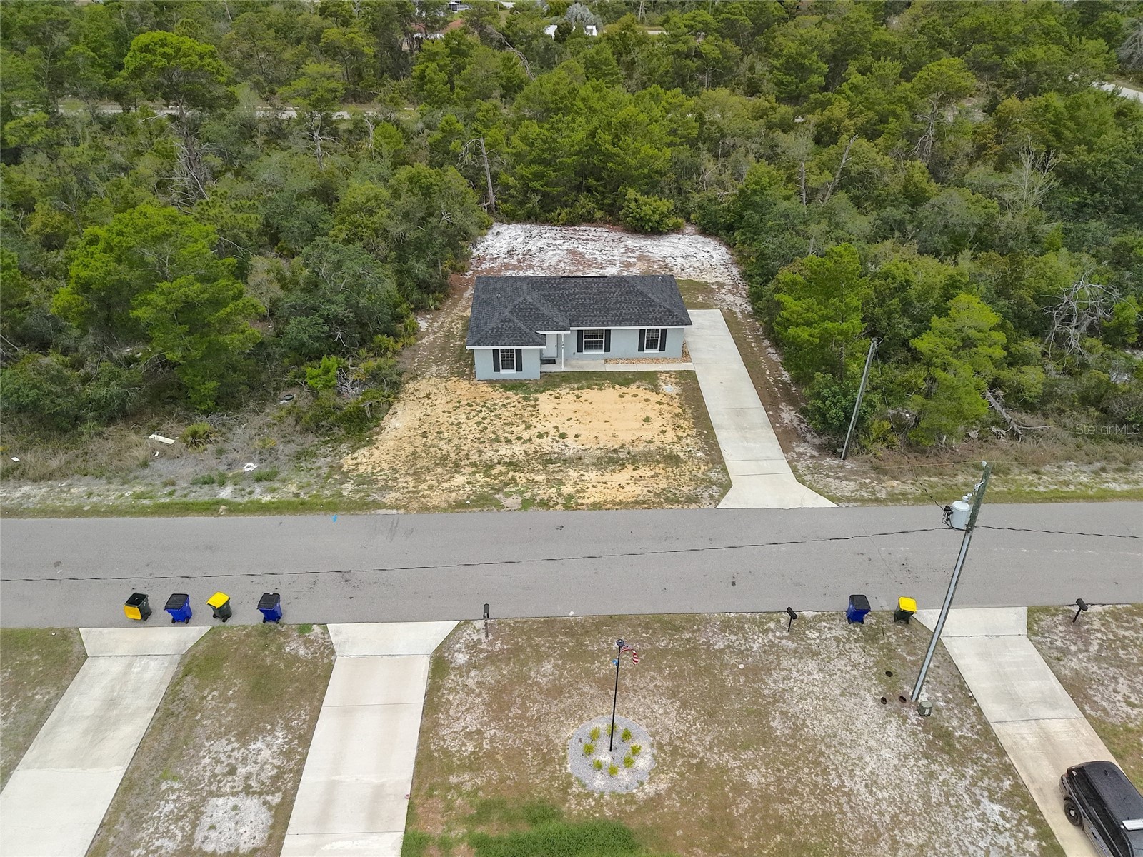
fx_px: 792
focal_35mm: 24
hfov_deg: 71.6
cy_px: 428
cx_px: 572
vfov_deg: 56.8
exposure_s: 1/8000
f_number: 1.8
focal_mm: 8.67
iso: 800
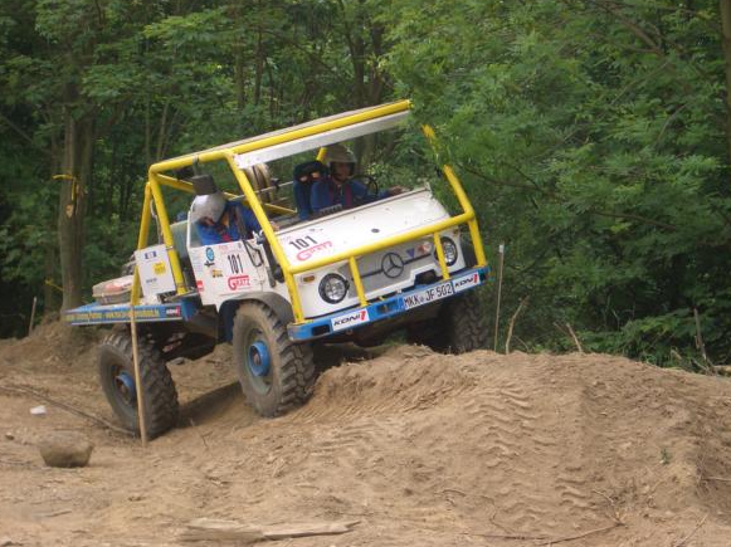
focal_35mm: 97
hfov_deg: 20.2
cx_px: 394
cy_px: 285
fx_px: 2047
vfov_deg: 15.2
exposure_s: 1/160
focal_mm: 14.6
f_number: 4.4
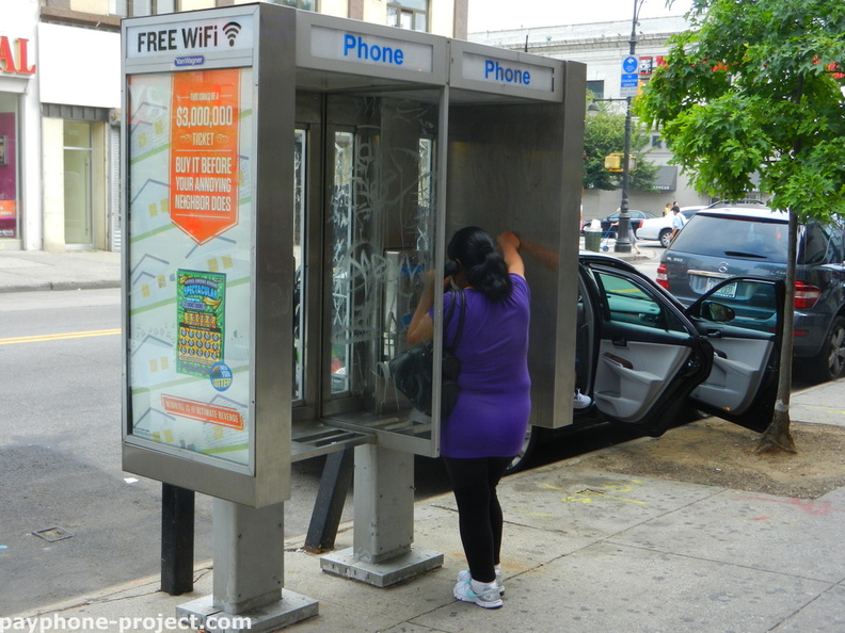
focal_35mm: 45
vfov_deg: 32.2
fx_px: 1098
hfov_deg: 42.1
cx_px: 422
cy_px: 316
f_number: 4.2
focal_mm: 8.2
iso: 220
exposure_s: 1/250
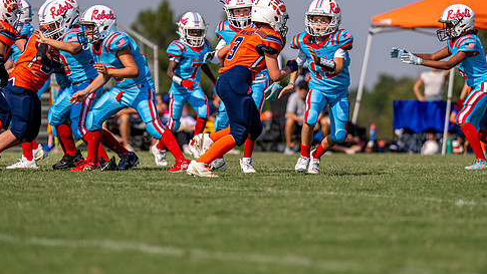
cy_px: 97
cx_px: 258
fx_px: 4301
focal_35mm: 333
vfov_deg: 3.7
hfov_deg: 6.5
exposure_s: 1/3200
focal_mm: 200
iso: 125
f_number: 2.8
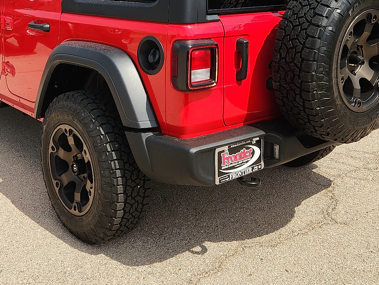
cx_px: 151
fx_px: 394
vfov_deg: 38.4
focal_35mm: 36
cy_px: 63
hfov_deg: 51.0
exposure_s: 1/1429
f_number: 1.8
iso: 50
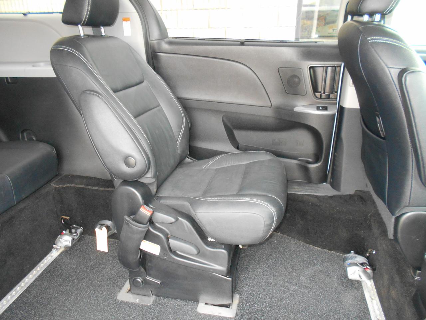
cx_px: 213
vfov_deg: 53.1
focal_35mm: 26
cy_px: 160
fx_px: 320
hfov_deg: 67.3
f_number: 3.2
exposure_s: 1/25
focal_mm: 4.6
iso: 400
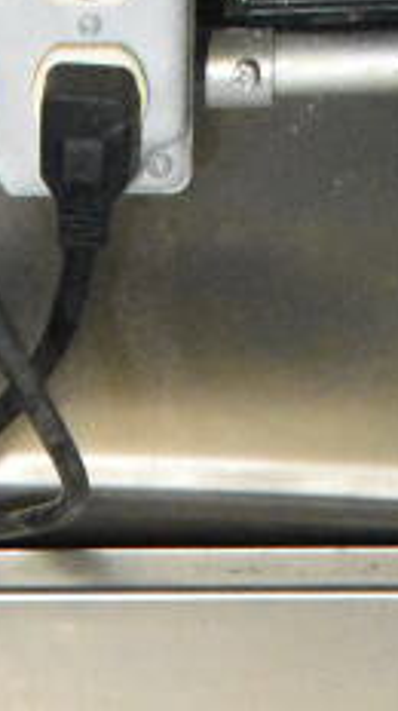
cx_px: 126
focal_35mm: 124
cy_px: 1260
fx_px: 2333
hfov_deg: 9.7
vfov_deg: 15.1
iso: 14400
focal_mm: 20
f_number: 3.5
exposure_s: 1/30
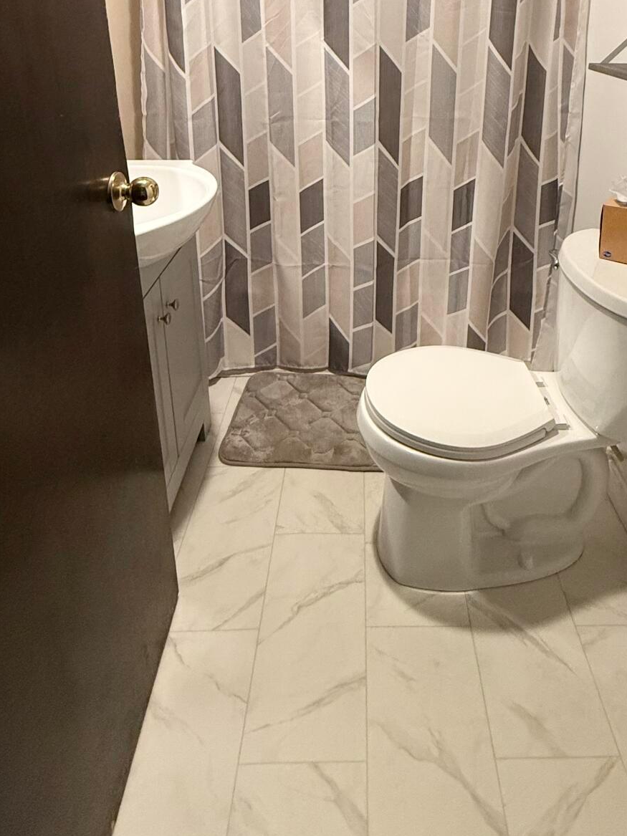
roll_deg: -0.4
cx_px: 375
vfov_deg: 65.5
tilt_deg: -16.9
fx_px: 580
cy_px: 173
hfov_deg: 56.4
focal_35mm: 24
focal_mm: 2.22
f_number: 2.2
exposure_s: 1/60
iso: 500
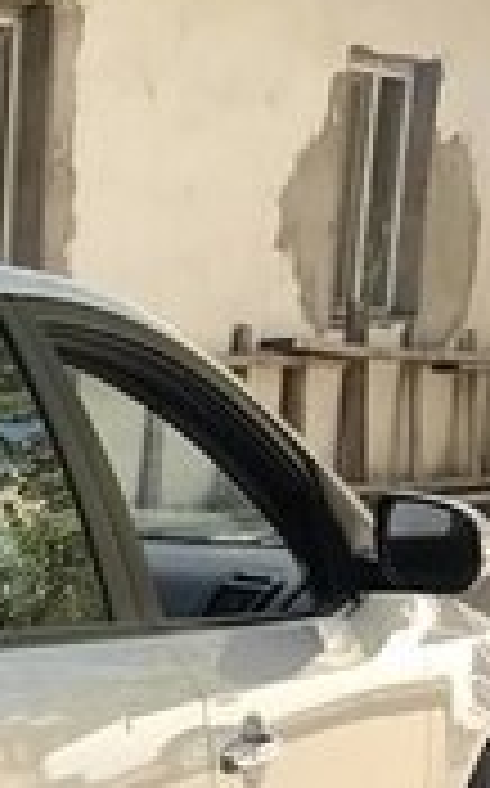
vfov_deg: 17.3
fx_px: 2399
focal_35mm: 112
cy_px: 1083
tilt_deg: -17.0
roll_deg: +1.4
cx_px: -602
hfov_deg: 10.4
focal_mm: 3.99
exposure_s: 1/618
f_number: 1.8
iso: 20
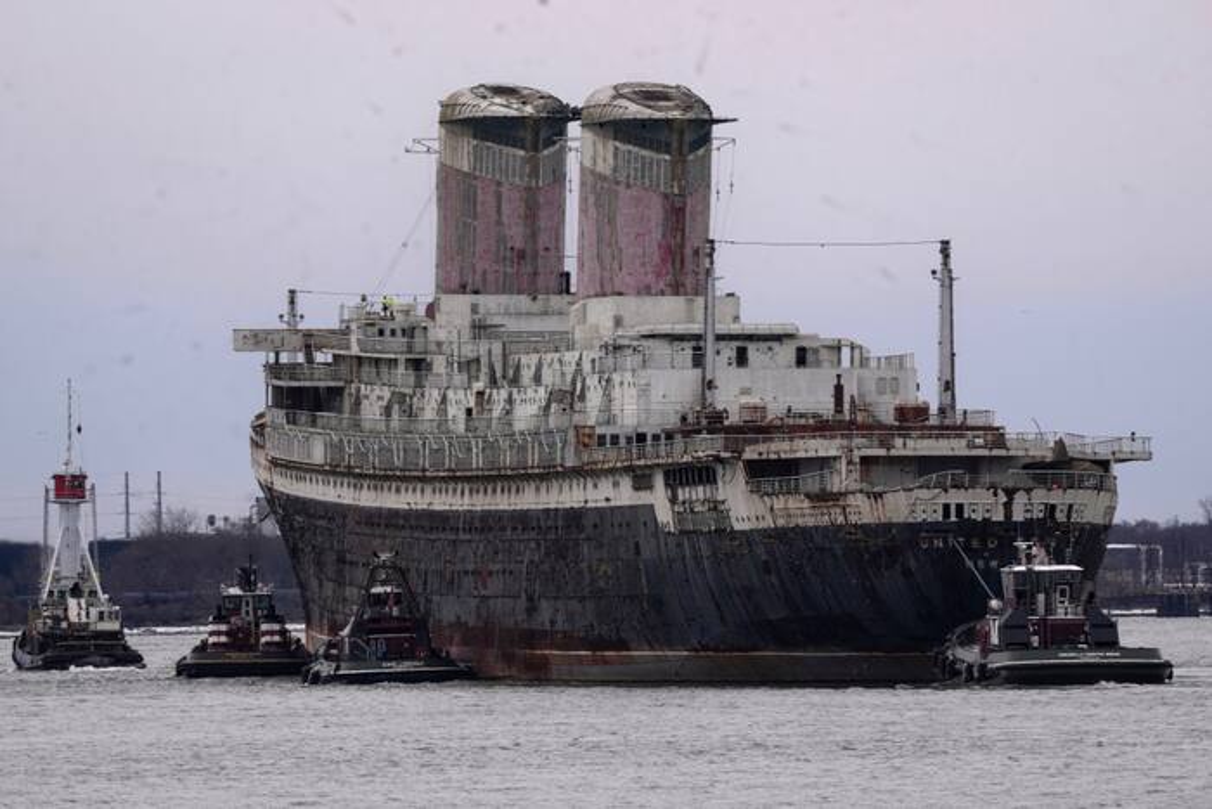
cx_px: 606
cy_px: 404
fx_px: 13469
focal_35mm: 400
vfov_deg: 3.4
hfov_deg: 5.2
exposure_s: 1/160
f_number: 11
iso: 100
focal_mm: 400
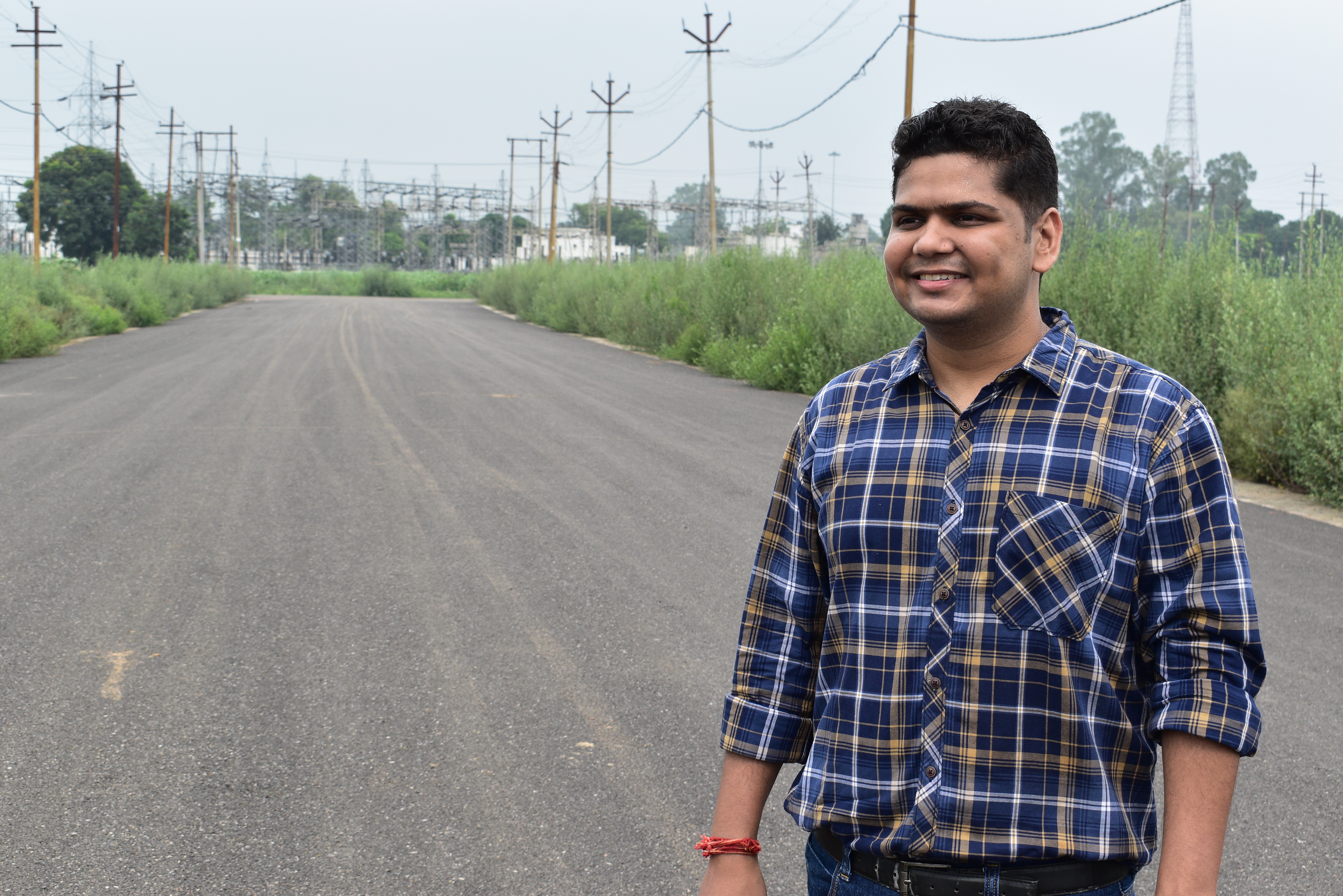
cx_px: 672
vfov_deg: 23.8
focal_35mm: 57
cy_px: 448
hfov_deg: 35.0
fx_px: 2127
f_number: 10
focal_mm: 38
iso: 400
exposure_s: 1/320
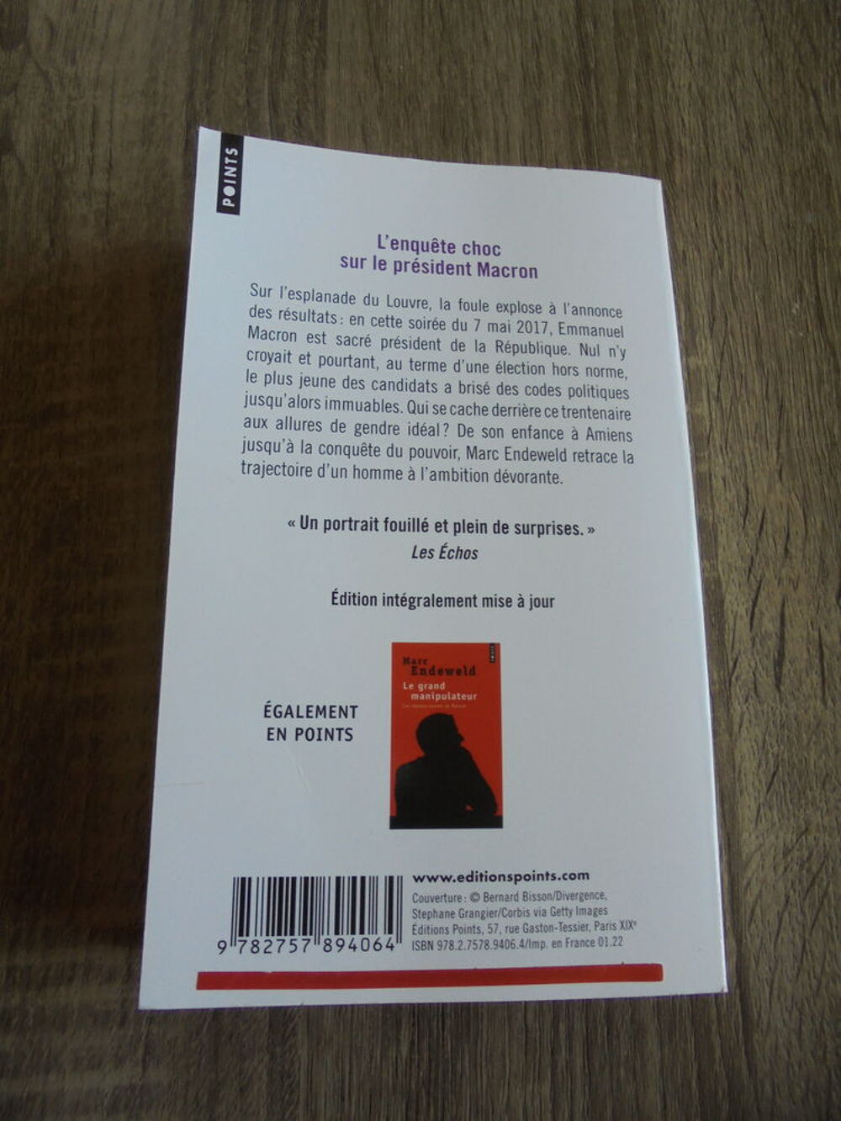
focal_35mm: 26
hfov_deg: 53.1
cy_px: 560
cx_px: 420
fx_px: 842
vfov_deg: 67.3
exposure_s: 1/30
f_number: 3.5
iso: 100
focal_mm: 4.6
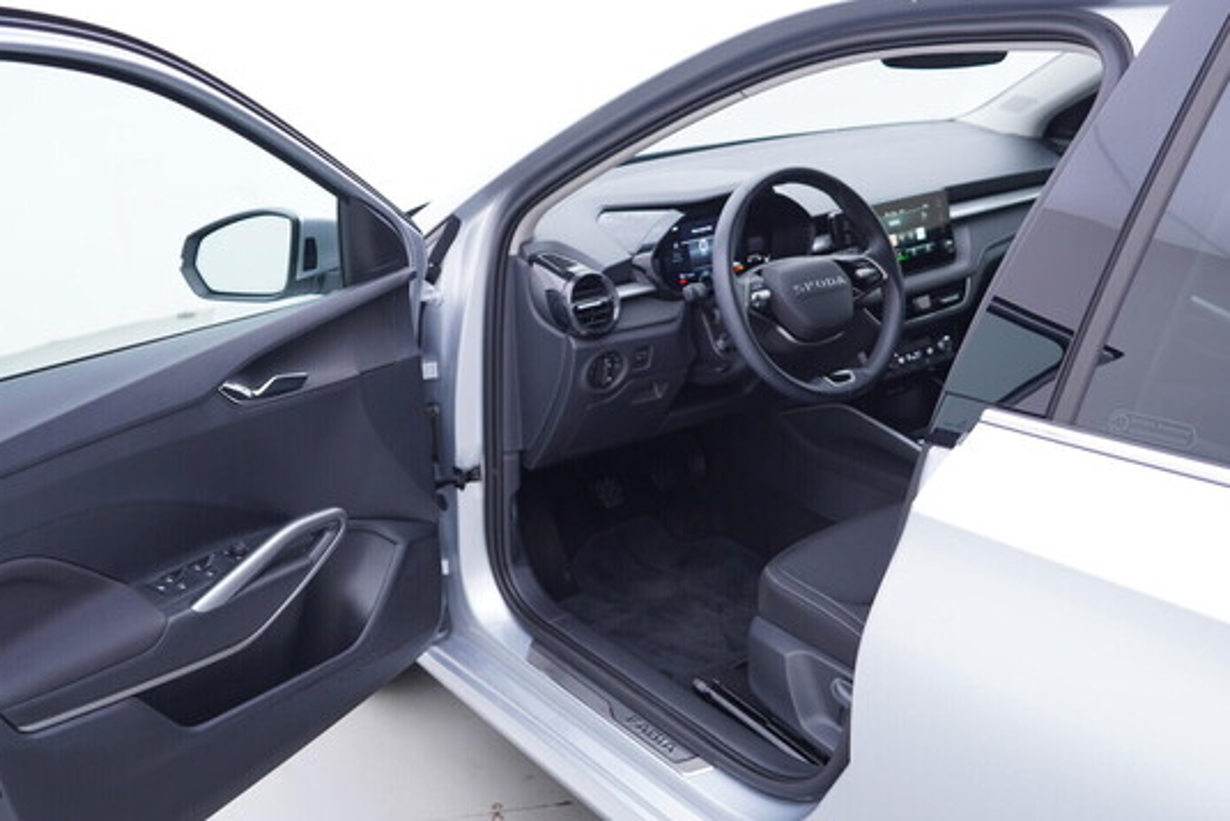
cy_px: 415
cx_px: 621
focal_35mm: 37
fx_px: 1264
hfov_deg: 51.9
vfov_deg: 36.0
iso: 125
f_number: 2.8
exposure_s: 1/40
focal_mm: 24
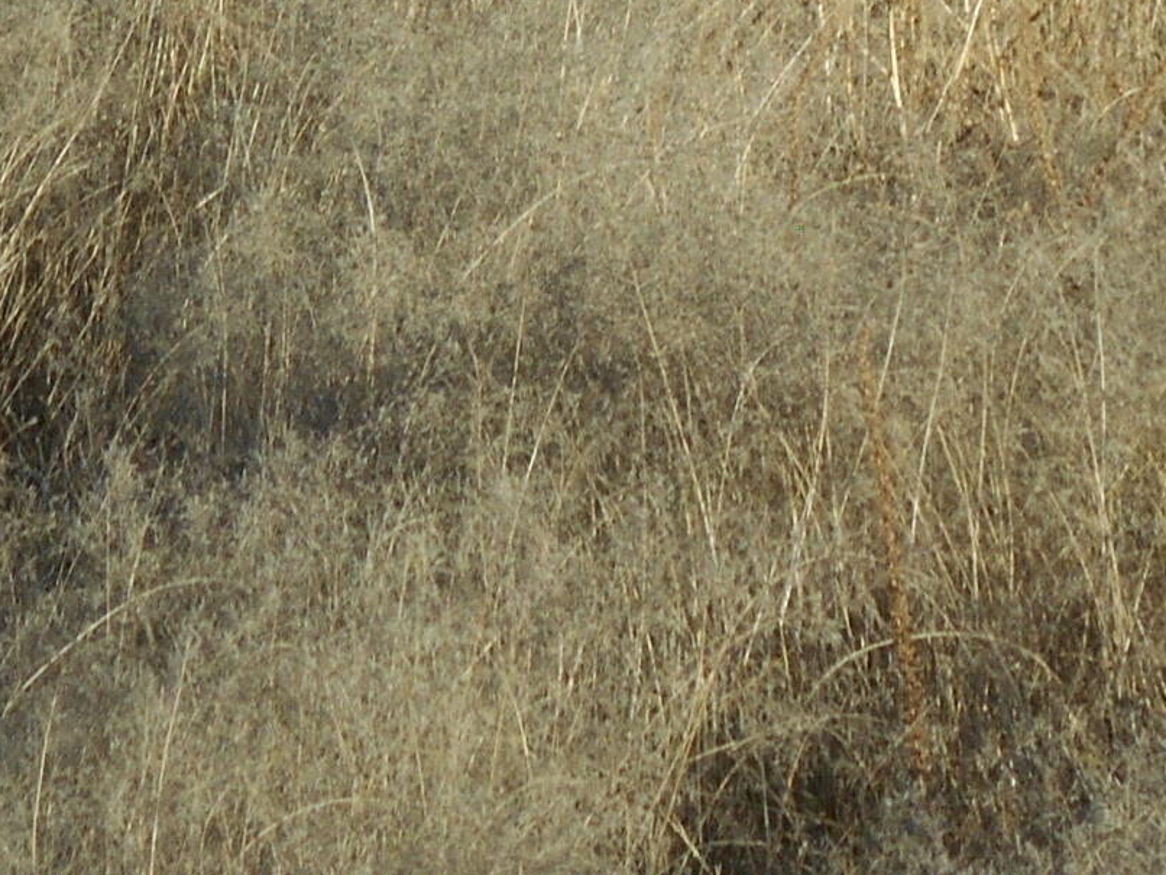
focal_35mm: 320
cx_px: 337
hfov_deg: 6.2
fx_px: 10782
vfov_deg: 4.6
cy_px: -382
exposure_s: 1/400
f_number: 6.3
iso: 80
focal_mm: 15.4
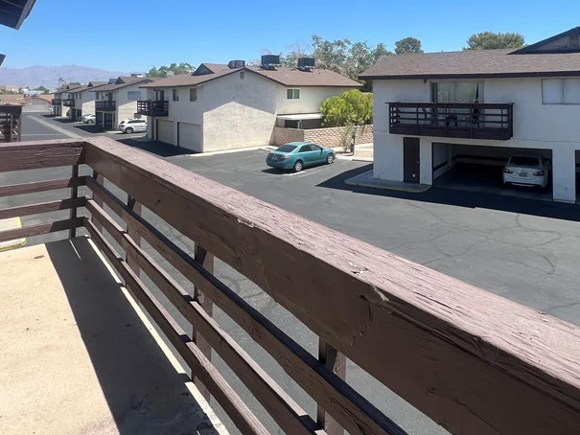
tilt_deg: +0.1
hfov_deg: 75.5
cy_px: 82
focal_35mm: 22
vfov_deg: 56.3
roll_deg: +0.3
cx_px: 349
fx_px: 369
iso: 32
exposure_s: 1/1488
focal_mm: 1.57
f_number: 1.8
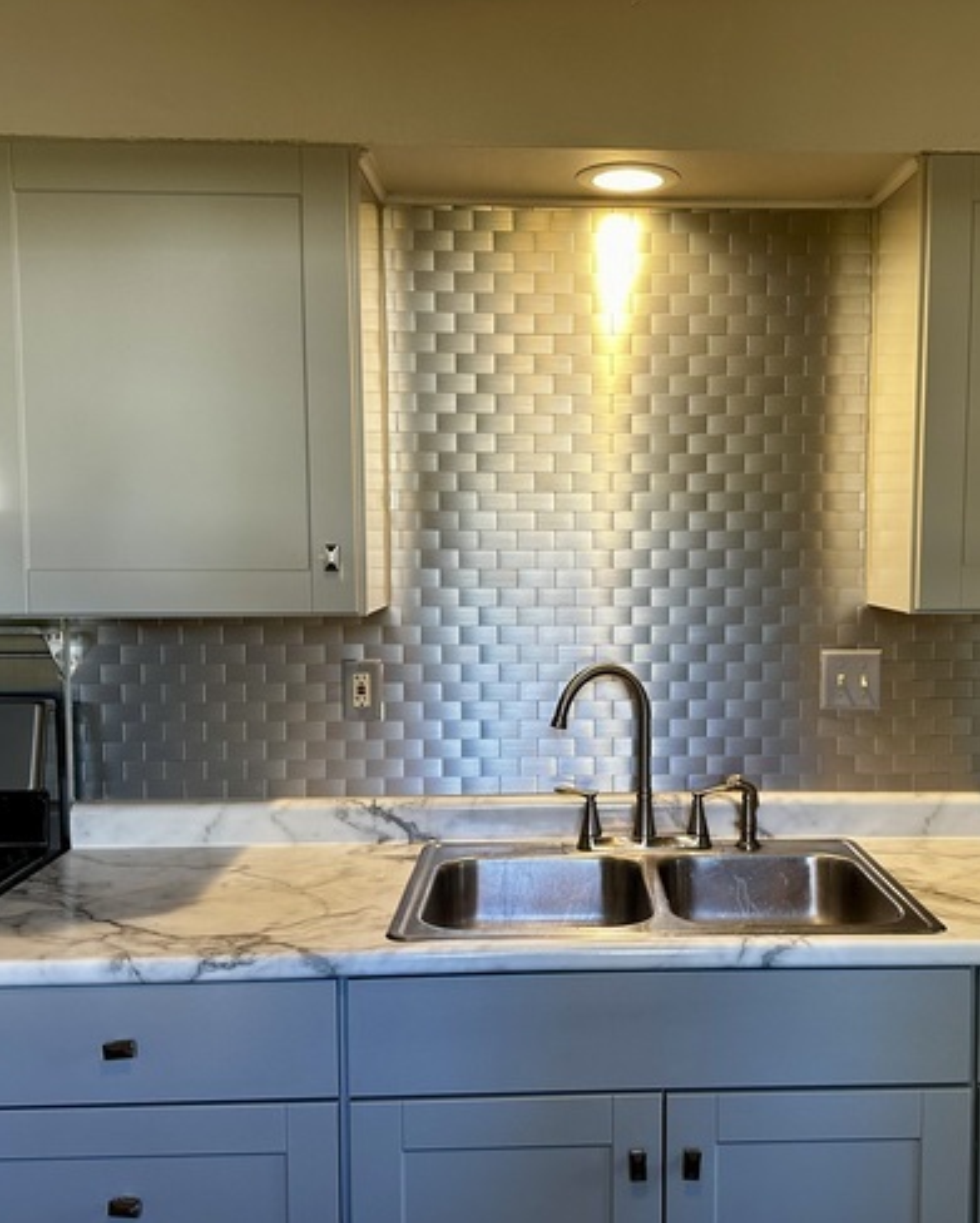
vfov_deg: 55.6
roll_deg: +0.7
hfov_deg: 45.5
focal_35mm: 32
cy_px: 619
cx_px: 605
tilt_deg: -3.6
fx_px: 1159
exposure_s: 1/120
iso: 160
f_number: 1.78
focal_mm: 6.86
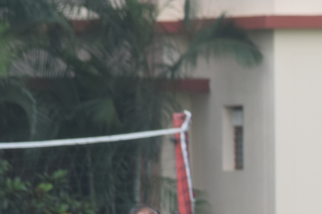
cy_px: 418
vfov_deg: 1.8
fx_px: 6636
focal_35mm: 742
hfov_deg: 2.8
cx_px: 538
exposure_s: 1/320
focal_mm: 116
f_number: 9
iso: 200
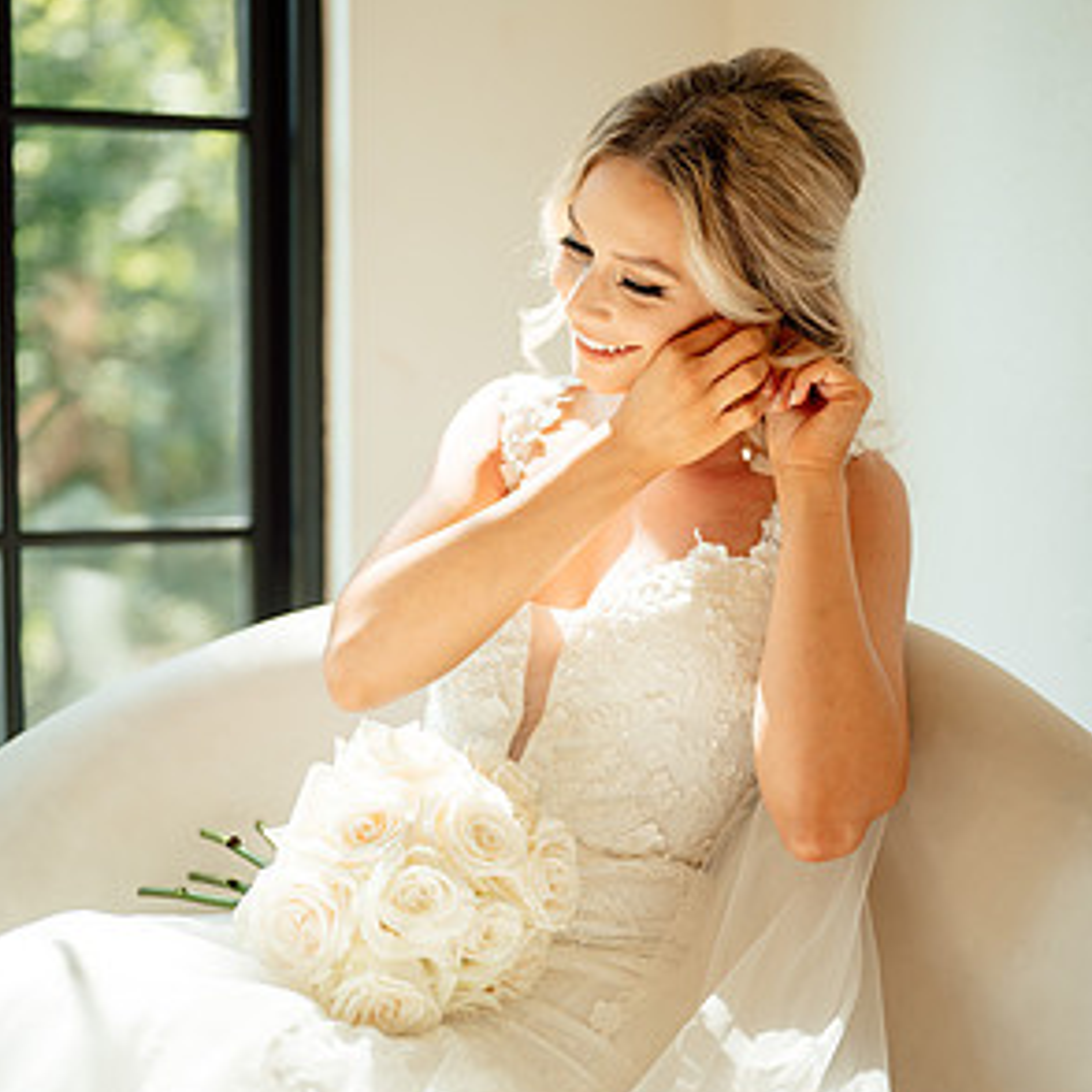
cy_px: 557
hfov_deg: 26.5
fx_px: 2320
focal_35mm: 65
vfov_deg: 26.5
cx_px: 548
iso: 200
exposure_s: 1/640
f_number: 1.8
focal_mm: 50
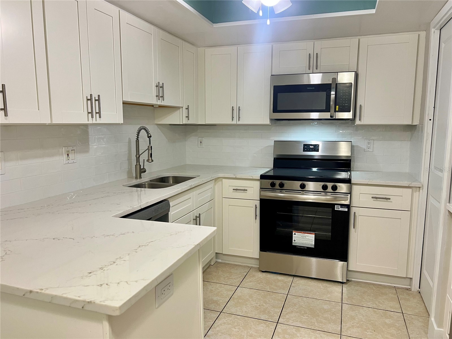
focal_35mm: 26
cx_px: 226
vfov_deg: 53.1
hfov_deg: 67.3
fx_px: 339
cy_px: 170
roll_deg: -0.2
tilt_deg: -8.4
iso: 125
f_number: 1.5
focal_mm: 5.7
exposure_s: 1/60
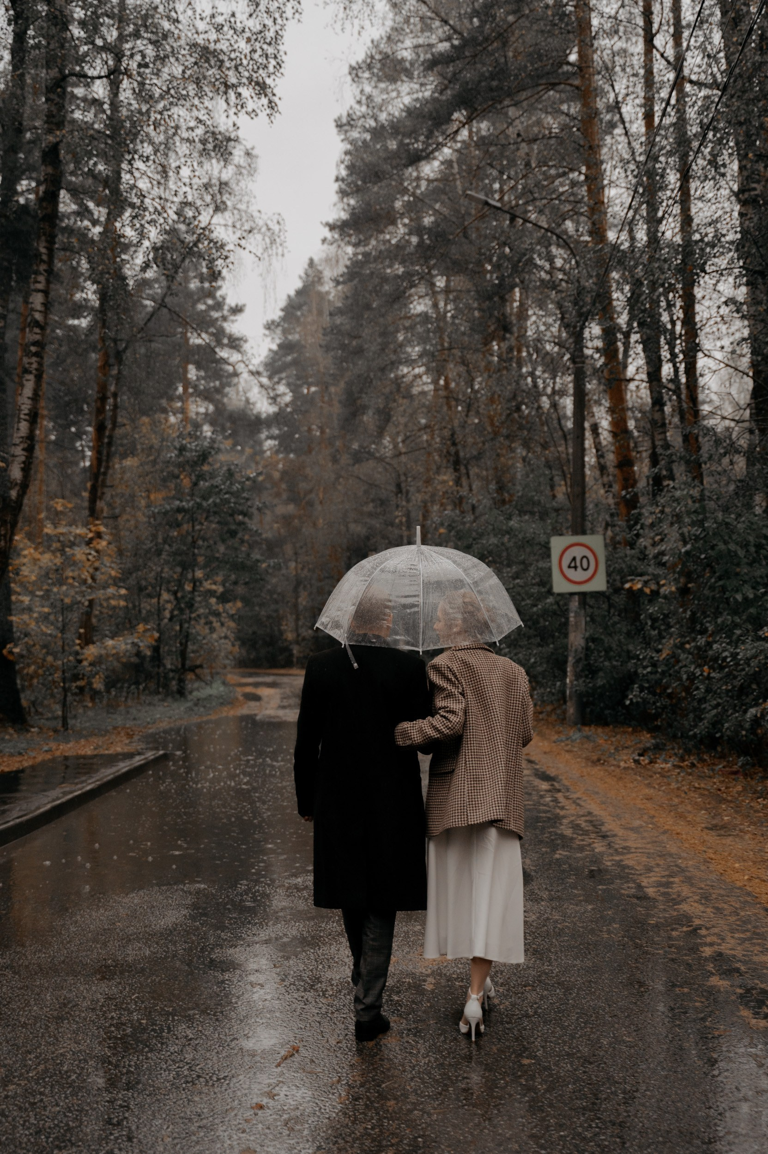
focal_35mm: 44
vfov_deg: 44.5
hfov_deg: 30.5
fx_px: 1410
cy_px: 577
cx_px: 384
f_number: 2.8
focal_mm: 44
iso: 1600
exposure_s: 1/200
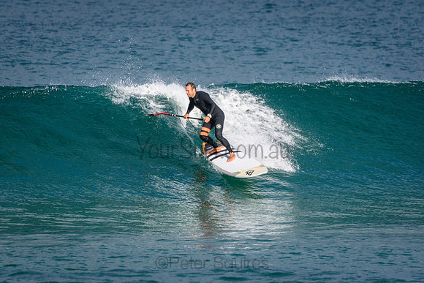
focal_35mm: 750
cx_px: 212
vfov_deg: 1.8
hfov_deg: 2.7
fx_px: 8835
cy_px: 142
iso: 360
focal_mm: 500
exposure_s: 1/2000
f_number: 5.6
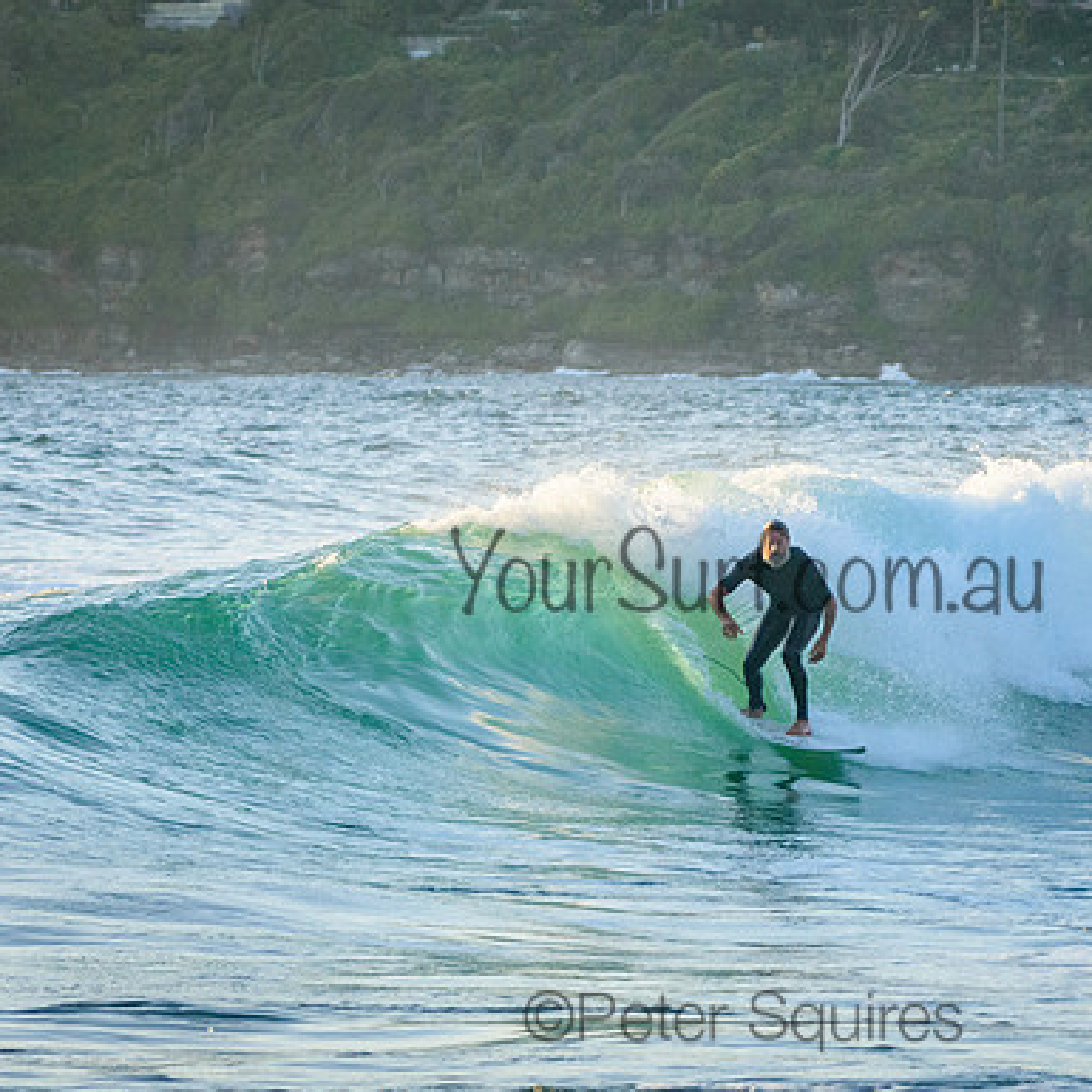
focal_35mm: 303
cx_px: 743
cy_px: 546
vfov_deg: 5.8
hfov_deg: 5.8
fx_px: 10814
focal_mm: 155
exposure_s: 1/2000
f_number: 5.6
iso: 1250
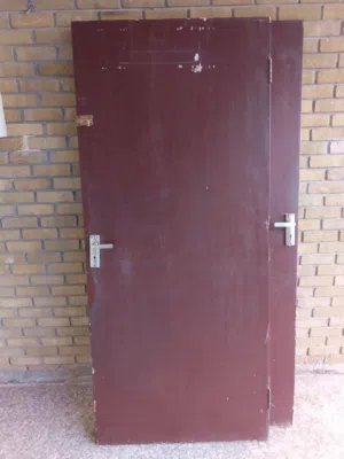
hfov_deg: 56.8
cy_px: 230
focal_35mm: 24
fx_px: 318
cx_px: 172
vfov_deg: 71.6
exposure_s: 1/33.3
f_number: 1.6
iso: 360
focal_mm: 4.09
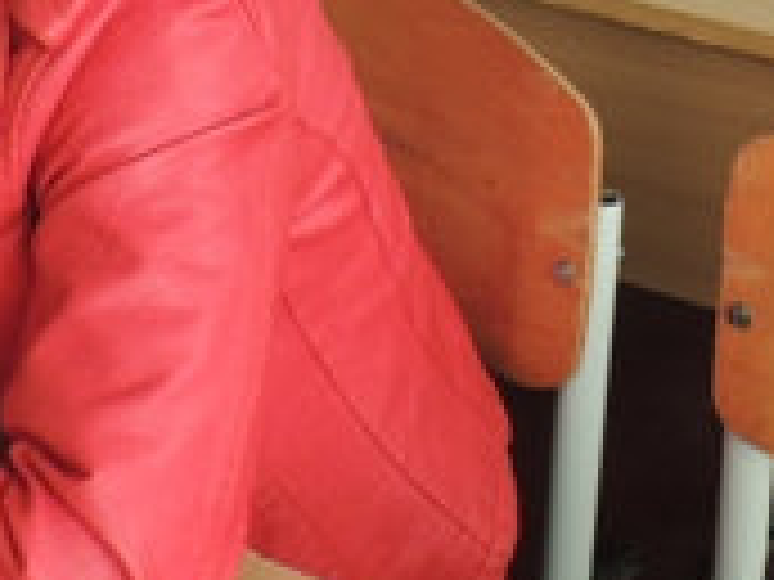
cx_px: 554
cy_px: -414
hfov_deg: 15.1
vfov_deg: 10.8
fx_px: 2907
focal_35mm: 130
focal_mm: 4.9
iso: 100
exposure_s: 1/50
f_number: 3.1
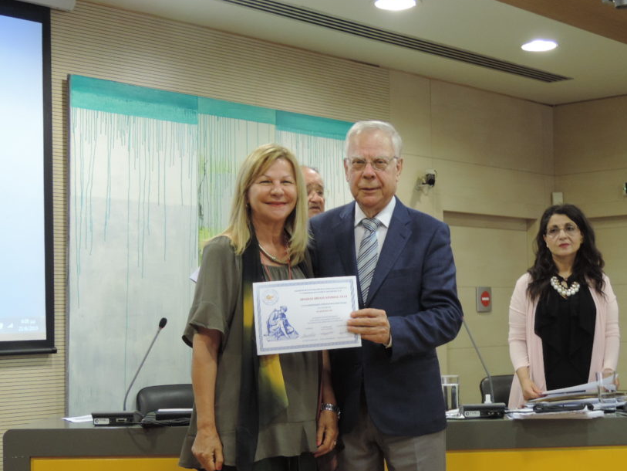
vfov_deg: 23.3
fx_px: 1141
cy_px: 266
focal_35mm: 63
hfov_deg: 30.7
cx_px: 370
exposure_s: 1/25
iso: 400
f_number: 3.6
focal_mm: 8.9
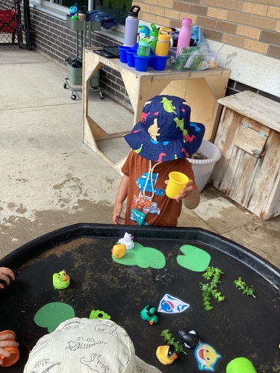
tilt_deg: -33.1
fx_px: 334
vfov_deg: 58.4
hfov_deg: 45.4
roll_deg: -6.5
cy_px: 186
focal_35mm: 31
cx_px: 140
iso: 25
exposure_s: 1/497
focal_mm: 3.3
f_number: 2.4
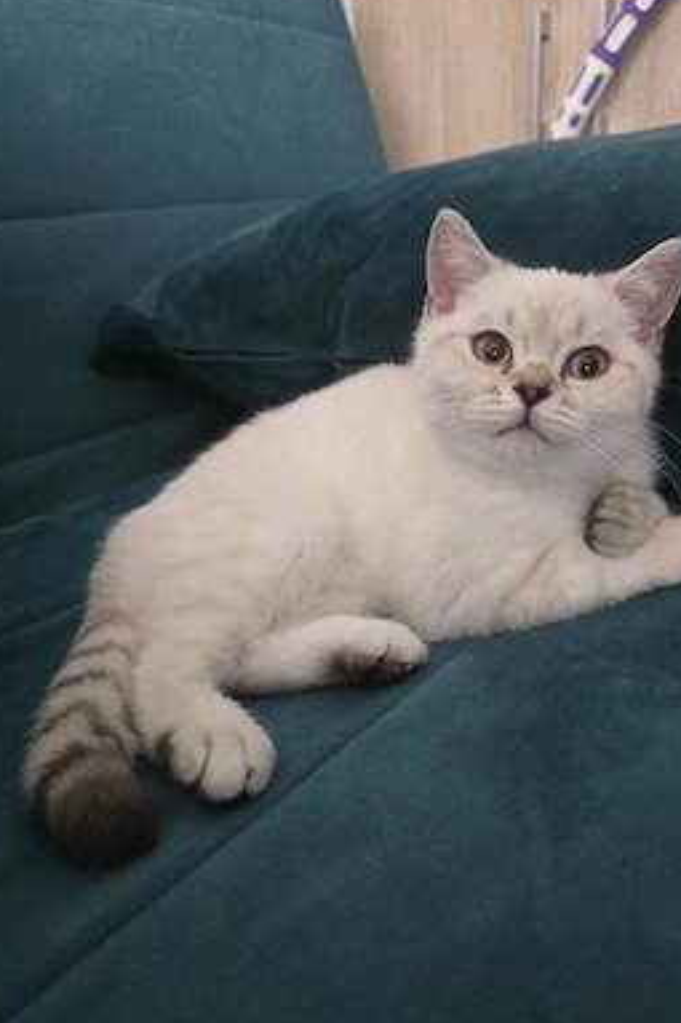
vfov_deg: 71.5
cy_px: 494
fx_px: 710
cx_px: 382
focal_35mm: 25
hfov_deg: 51.1
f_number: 1.7
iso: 800
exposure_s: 1/60.2
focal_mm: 6.3
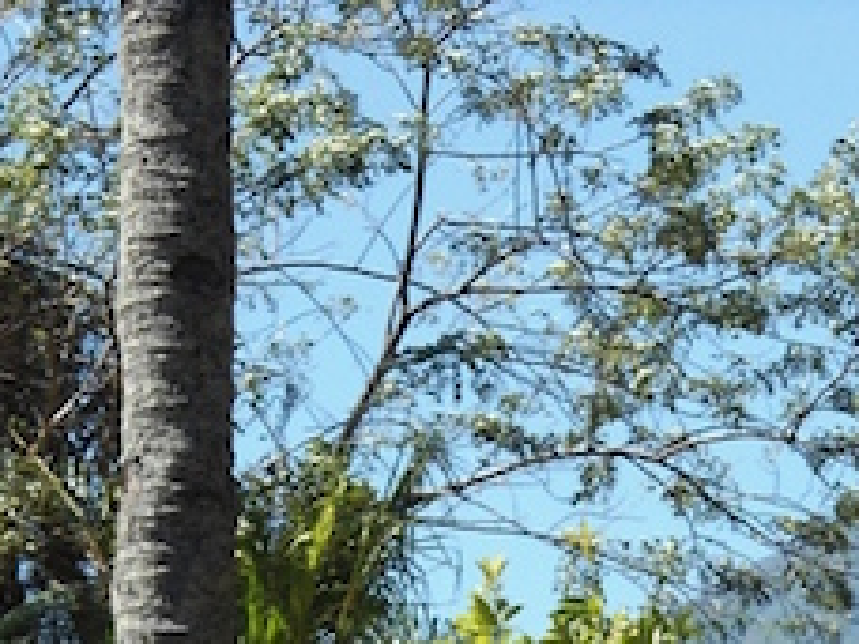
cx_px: 1243
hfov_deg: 8.1
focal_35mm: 241
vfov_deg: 6.1
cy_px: 1047
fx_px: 5980
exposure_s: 1/400
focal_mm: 13.2
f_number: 4.7
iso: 80
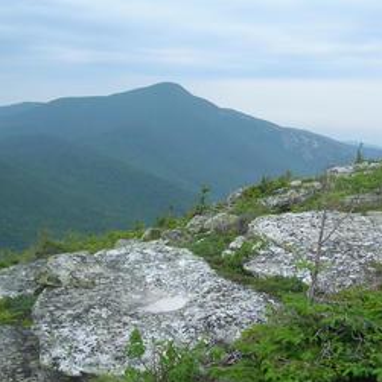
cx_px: 318
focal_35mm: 58
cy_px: 177
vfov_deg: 29.5
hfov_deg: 28.8
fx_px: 724
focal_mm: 5.7
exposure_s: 1/153
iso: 50
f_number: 4.9
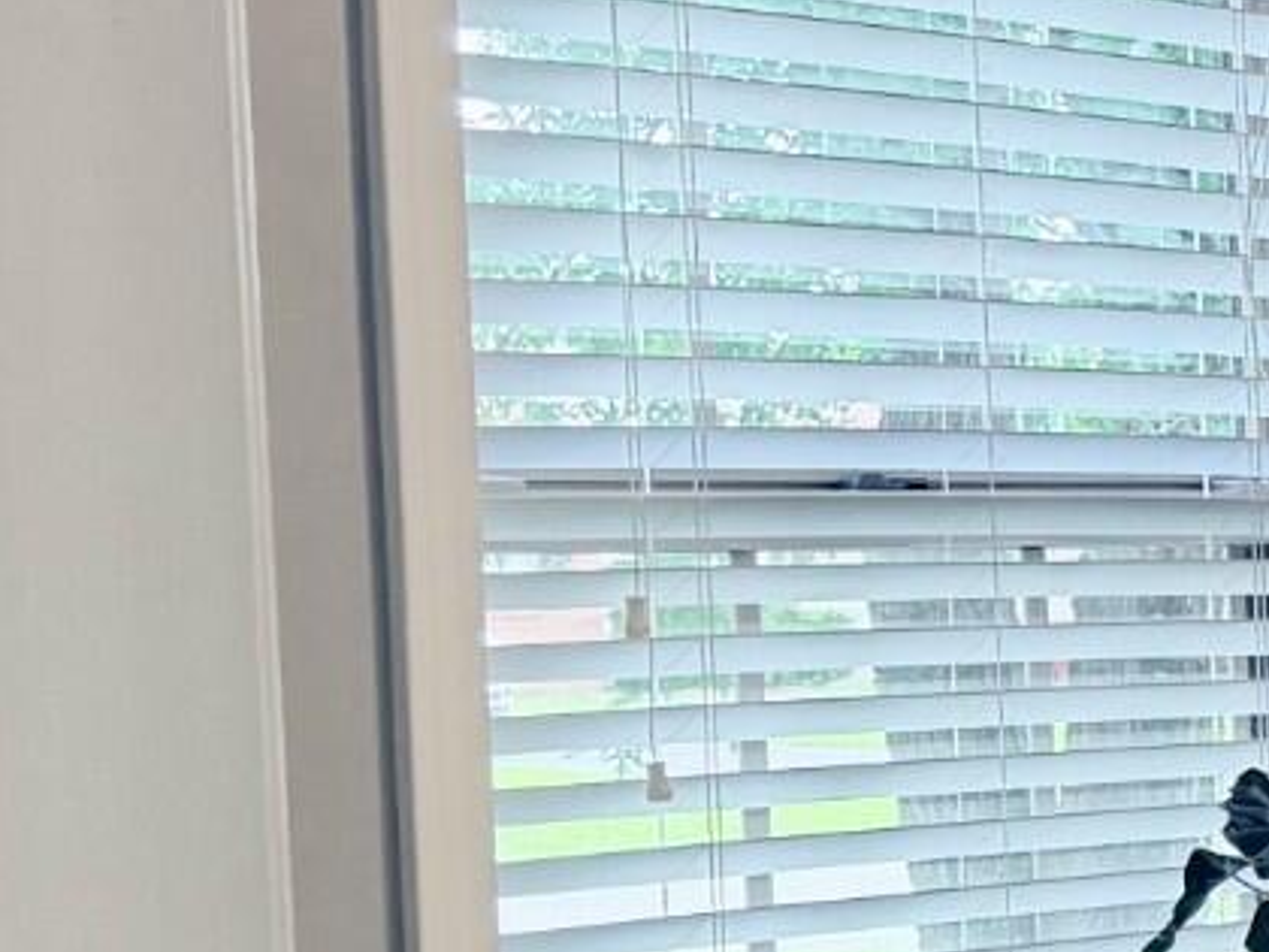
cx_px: 2940
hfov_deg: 13.1
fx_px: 4289
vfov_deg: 12.6
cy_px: 807
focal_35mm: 117
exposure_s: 1/120
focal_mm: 6.76
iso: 200
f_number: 1.78
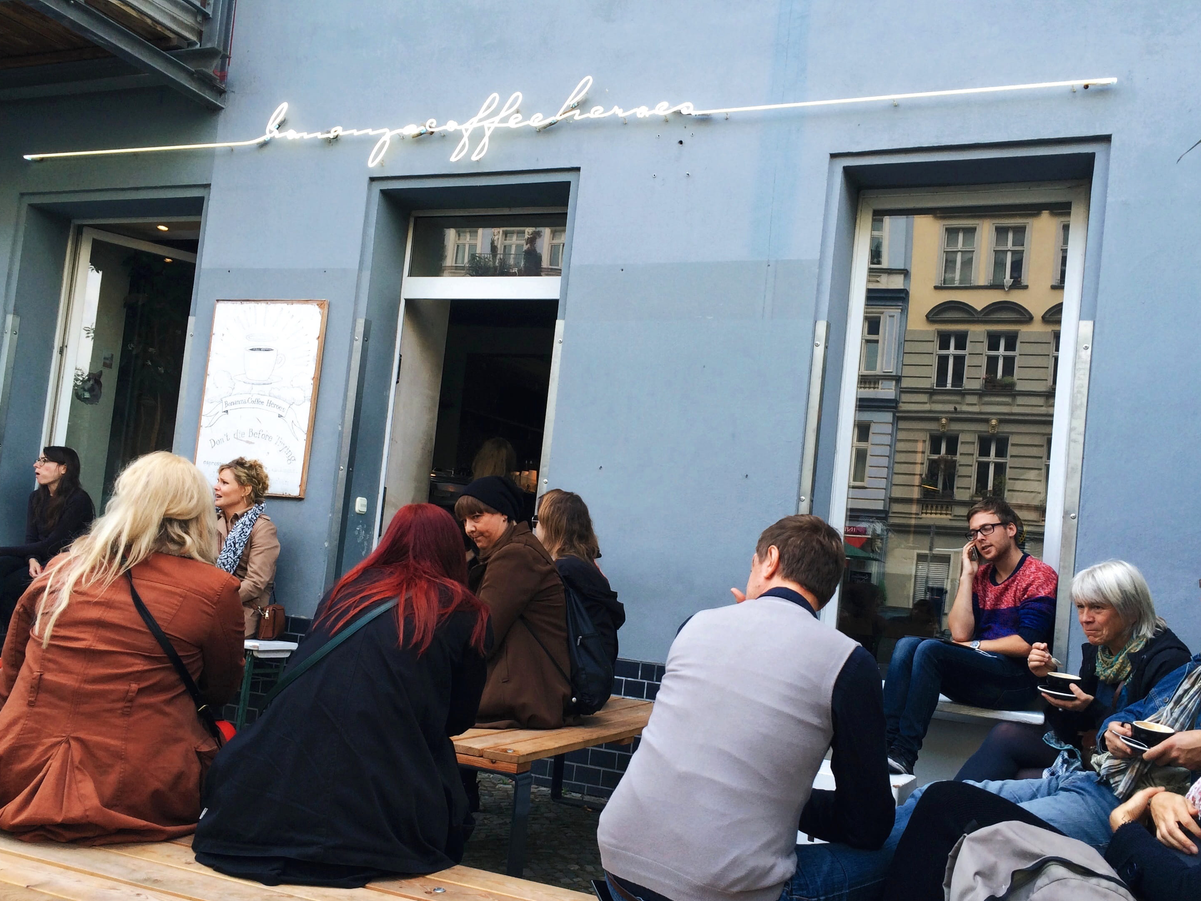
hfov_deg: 53.9
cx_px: 637
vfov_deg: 41.7
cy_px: 510
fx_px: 1180
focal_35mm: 34
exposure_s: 1/154
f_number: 2.2
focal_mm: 4.12
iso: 32
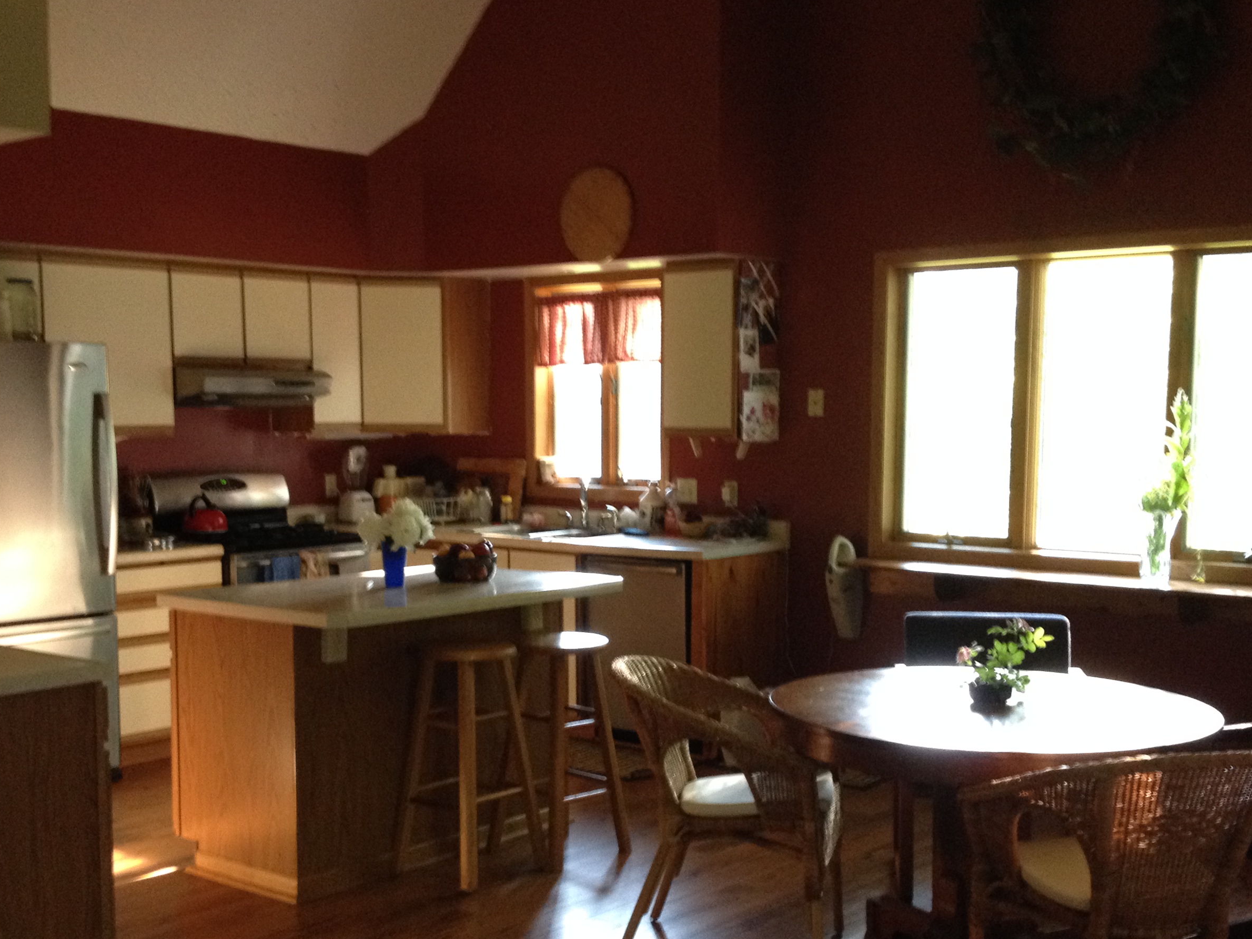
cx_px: 632
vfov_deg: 30.2
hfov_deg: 39.7
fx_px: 1736
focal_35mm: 48
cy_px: 571
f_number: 2.4
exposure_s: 1/20
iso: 250
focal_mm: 4.28
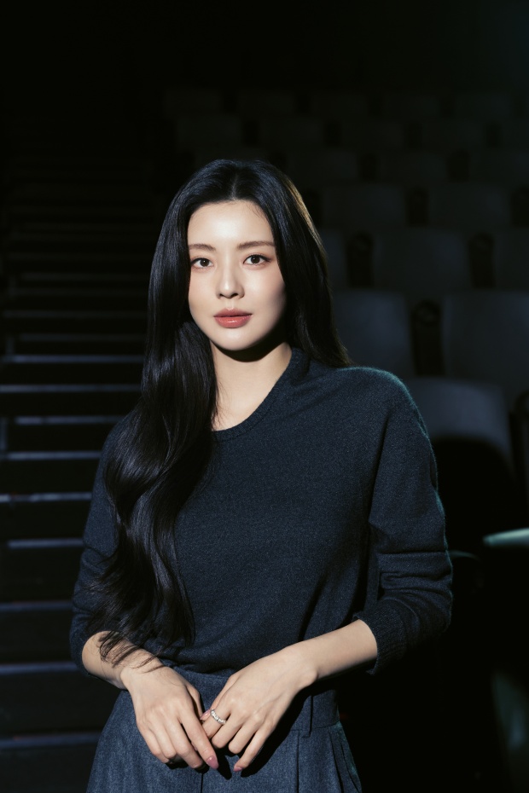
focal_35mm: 70
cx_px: 264
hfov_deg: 19.5
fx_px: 1543
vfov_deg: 28.8
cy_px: 396
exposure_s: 1/160
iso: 800
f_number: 5
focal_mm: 70
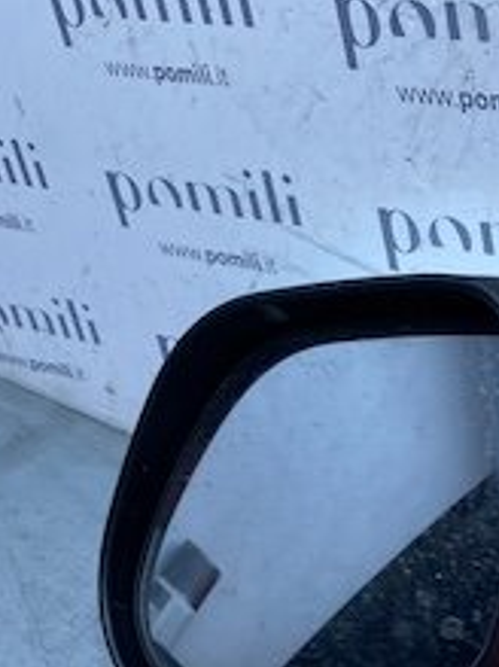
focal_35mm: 76
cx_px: 508
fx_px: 1462
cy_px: 670
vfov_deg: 24.5
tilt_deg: -46.9
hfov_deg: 18.8
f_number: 1.8
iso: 32
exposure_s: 1/1016
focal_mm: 4.25
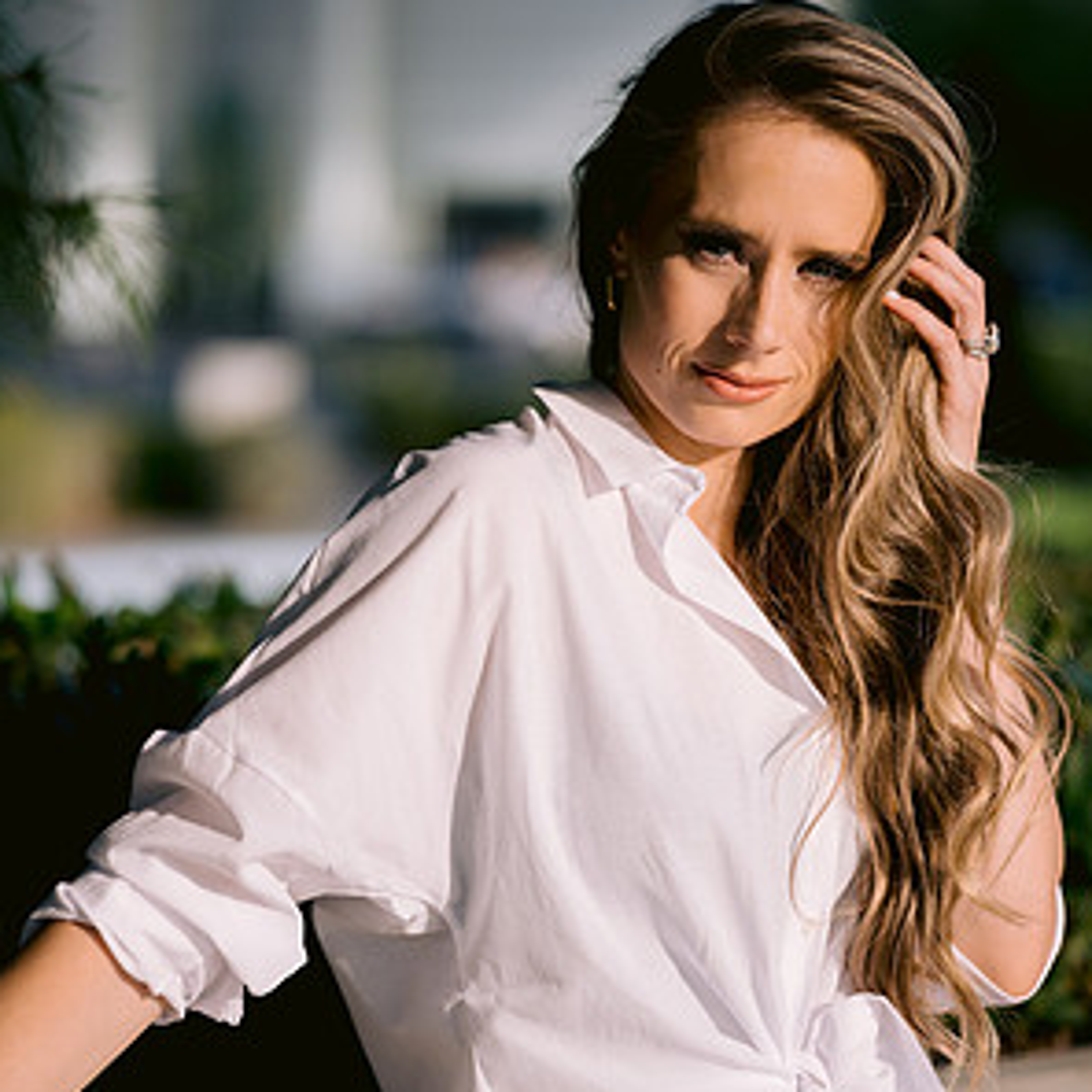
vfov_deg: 15.8
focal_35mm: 110
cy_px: 668
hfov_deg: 15.8
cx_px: 550
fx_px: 3926
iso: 200
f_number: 1.8
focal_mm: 85
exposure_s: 1/6400
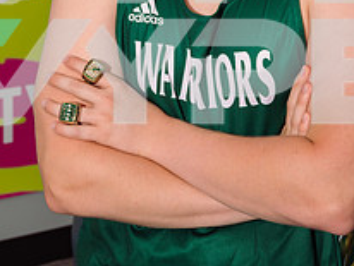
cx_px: 175
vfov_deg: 11.1
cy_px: -48
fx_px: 1351
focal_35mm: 132
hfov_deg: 14.9
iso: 125
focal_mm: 63
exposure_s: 1/250
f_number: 9
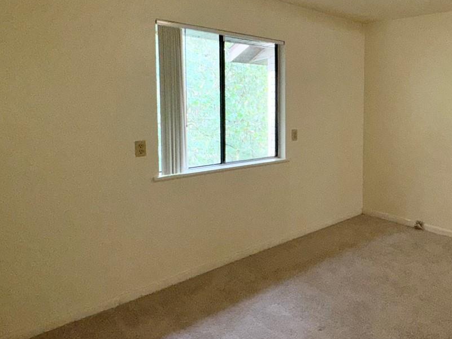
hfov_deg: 58.6
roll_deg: -0.9
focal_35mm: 28
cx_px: 361
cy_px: 126
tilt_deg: -4.6
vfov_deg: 49.2
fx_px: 366
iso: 64
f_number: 2.2
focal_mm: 2.22
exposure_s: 1/122
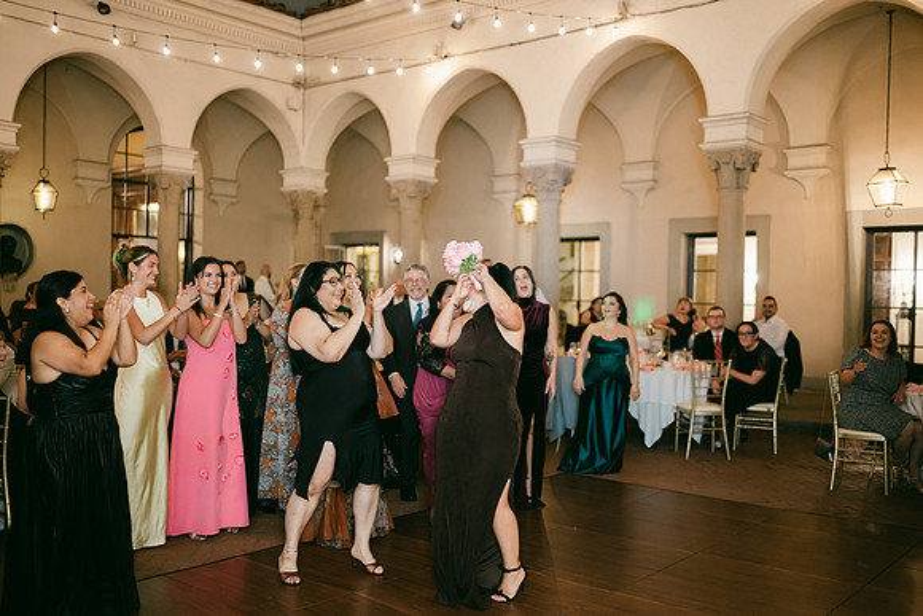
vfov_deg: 37.9
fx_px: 898
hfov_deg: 54.4
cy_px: 308
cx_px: 462
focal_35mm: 35
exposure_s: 1/125
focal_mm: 35
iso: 1250
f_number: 1.2
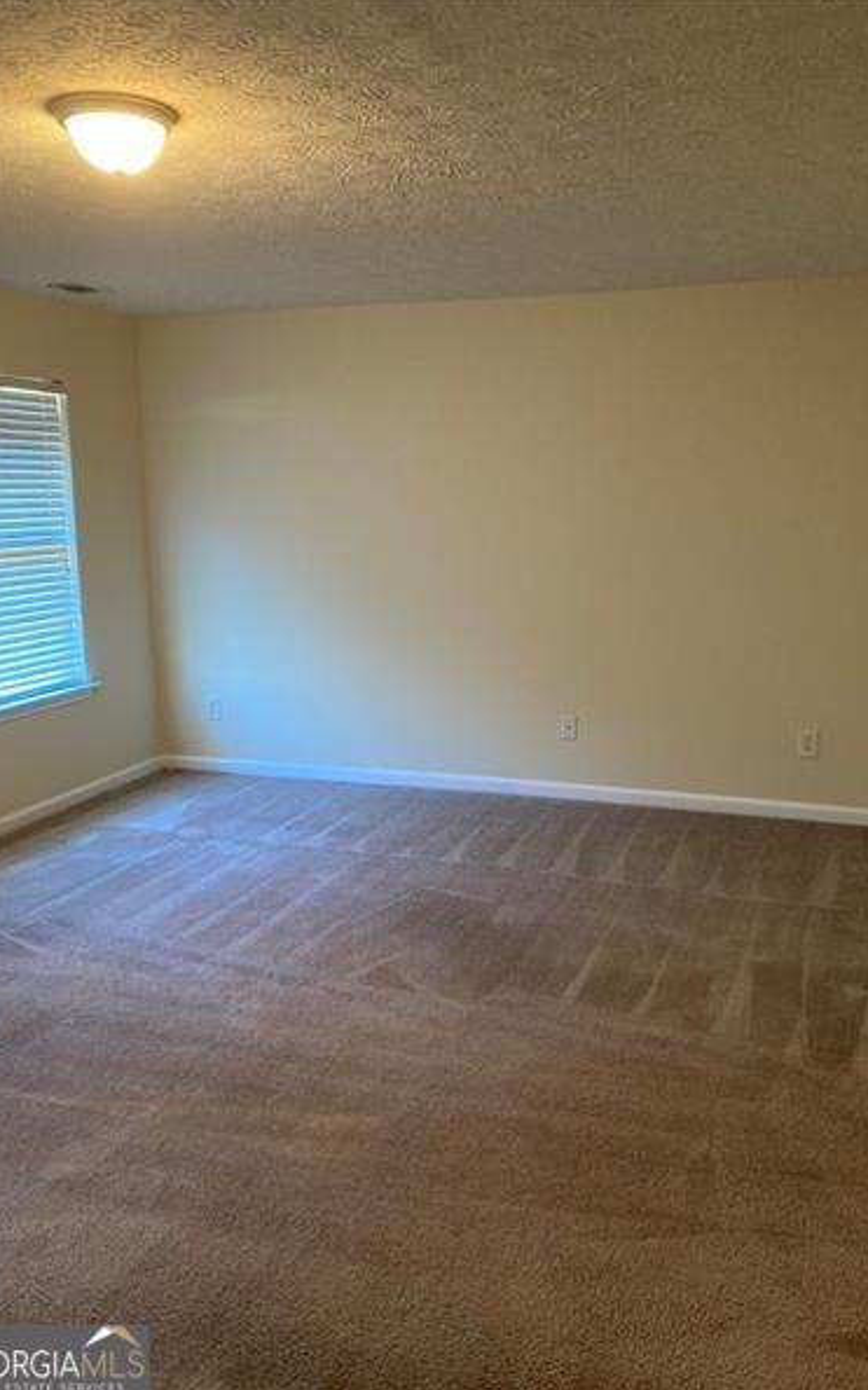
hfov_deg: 41.8
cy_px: 693
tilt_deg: -9.1
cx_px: 466
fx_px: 1136
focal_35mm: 30
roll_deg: -0.3
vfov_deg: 62.9
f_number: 1.8
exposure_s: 1/40
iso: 250
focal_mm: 3.99
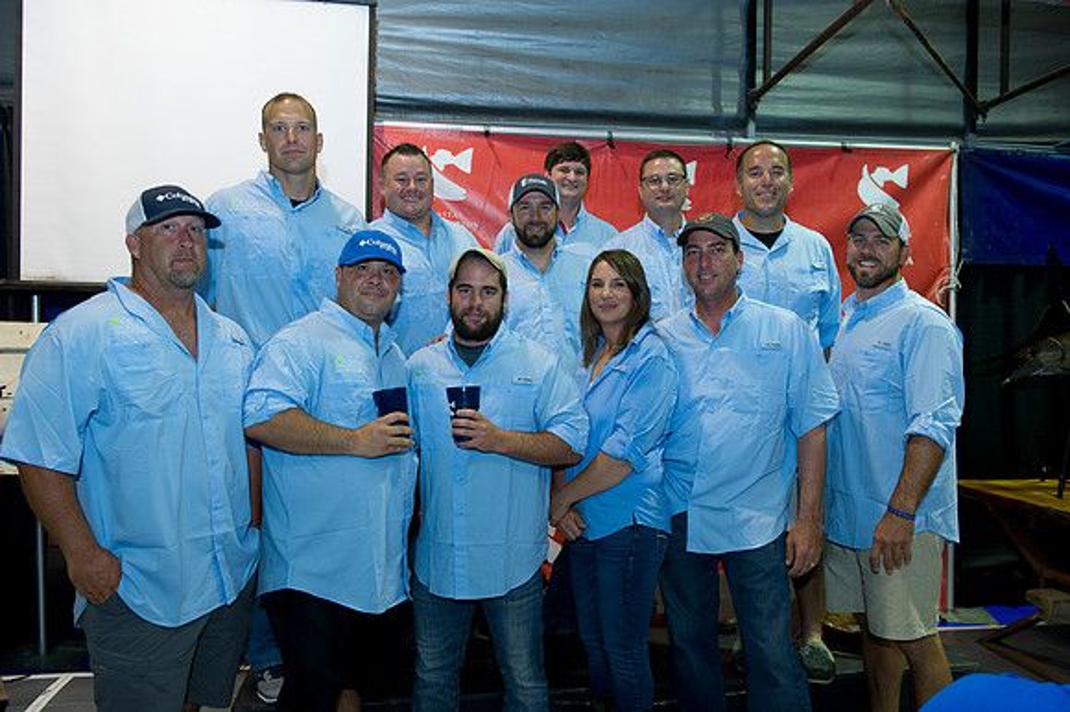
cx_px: 535
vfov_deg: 42.3
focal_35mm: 31
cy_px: 356
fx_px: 921
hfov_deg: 60.3
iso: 1250
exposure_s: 1/80
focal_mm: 31
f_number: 5
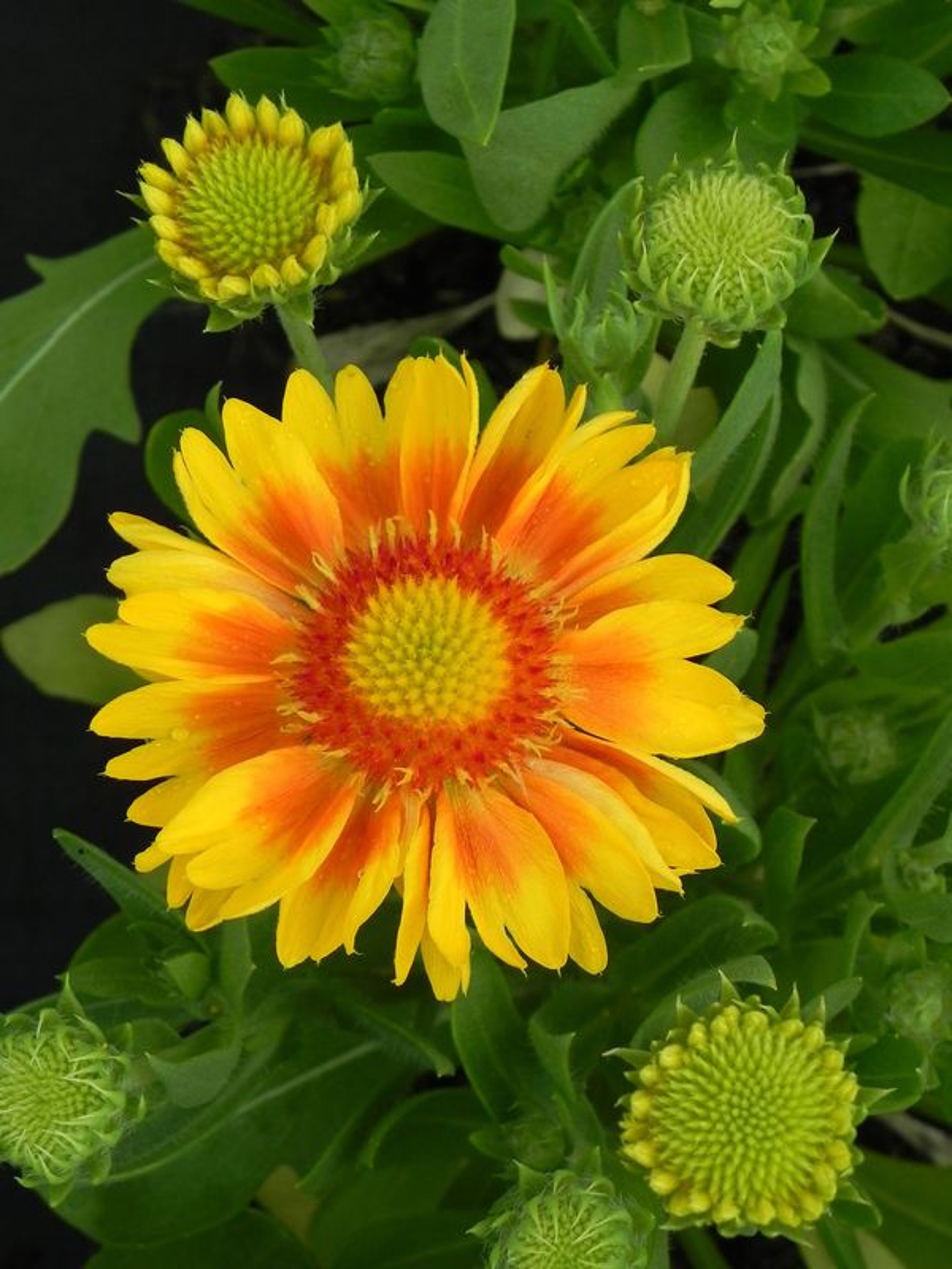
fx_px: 3850
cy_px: 634
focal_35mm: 105
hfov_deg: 14.1
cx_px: 476
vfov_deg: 18.7
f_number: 4.5
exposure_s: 1/400
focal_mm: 18.8
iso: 160
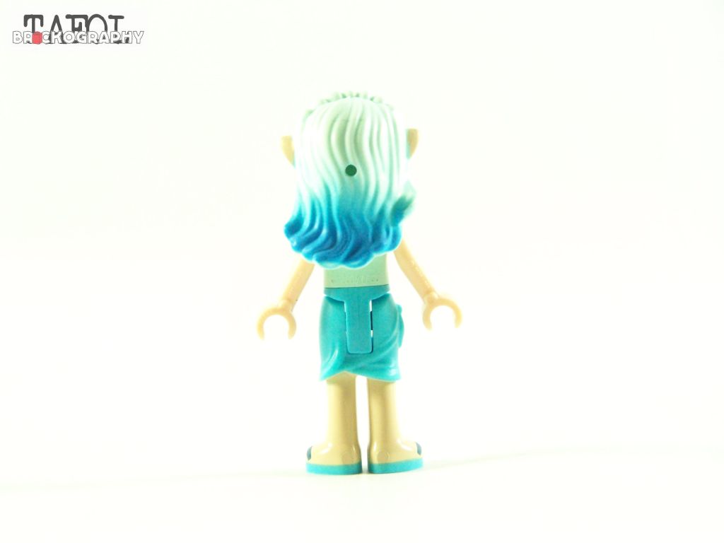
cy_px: 272
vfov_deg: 12.7
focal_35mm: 117
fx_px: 2447
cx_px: 362
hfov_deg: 16.8
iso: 400
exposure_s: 1/60
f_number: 3.6
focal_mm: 19.4
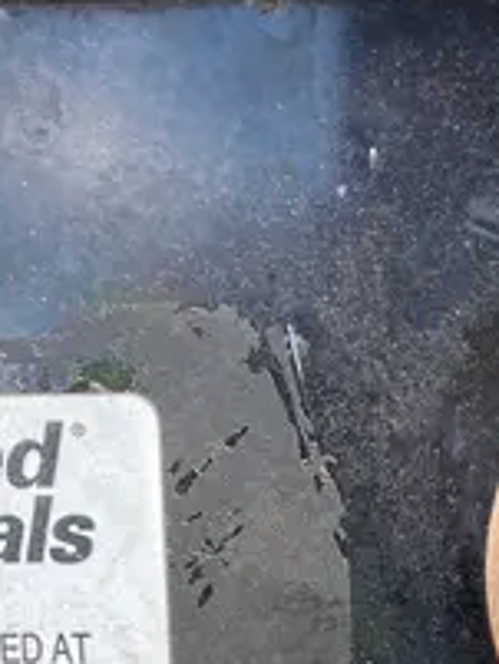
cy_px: 1062
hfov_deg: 14.1
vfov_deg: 17.0
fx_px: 1958
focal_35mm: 102
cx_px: 611
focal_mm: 3.99
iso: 20
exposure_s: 1/264
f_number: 1.8
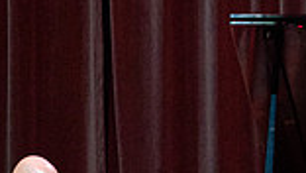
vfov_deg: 1.1
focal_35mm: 1072
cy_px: 181
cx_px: 41
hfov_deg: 2.0
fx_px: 8704
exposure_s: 1/250
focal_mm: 200
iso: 2500
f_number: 6.3
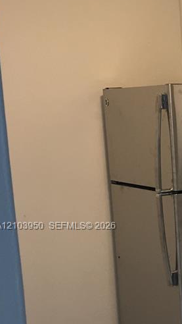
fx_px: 660
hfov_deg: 14.4
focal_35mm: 77
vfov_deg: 27.3
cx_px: 290
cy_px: 227
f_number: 2.2
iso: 32
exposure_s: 1/15
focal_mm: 4.15
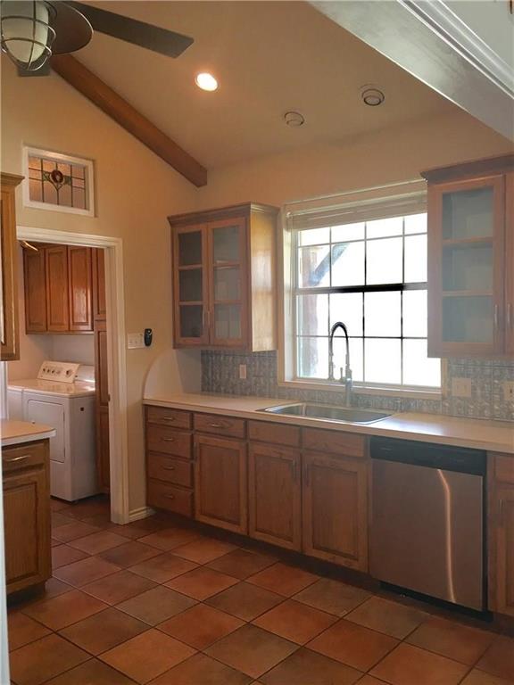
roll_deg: +0.1
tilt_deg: -1.6
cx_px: 257
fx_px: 574
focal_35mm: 29
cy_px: 342
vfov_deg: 61.7
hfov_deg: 48.2
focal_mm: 4.15
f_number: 2.2
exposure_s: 1/15
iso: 25
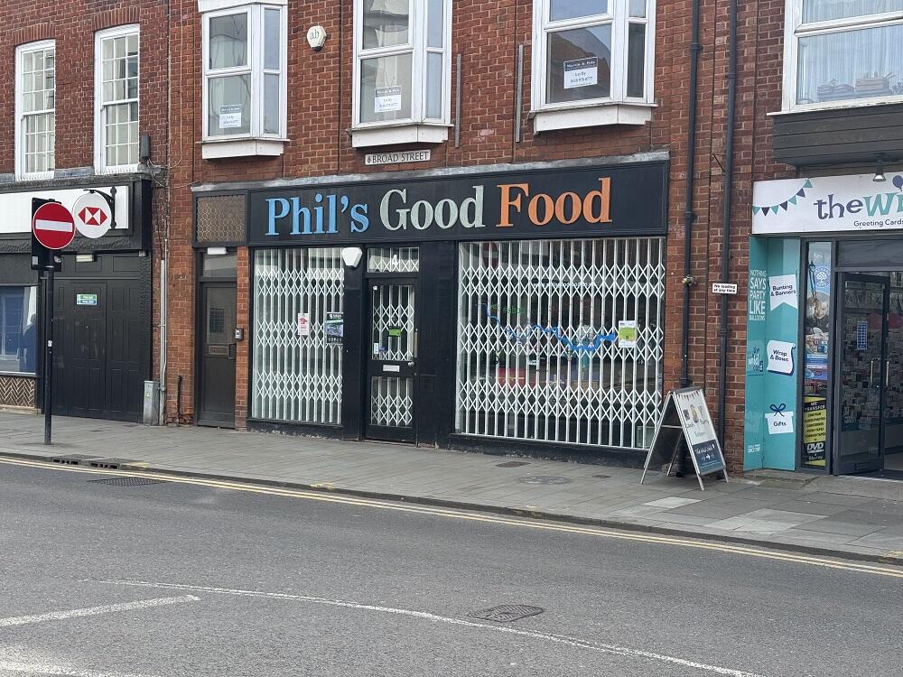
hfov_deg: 39.7
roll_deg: -0.9
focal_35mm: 48
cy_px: 338
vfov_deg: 30.3
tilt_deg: -1.1
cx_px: 452
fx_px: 1252
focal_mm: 6.76
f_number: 1.78
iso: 64
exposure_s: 1/995
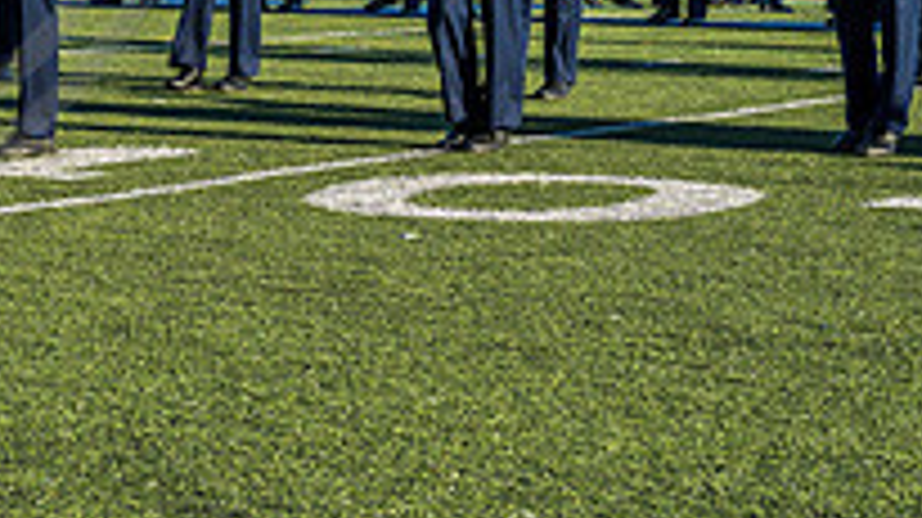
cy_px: -241
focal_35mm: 148
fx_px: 3616
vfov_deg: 8.0
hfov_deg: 14.0
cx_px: -247
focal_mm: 50
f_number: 9
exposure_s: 1/1250
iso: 1000
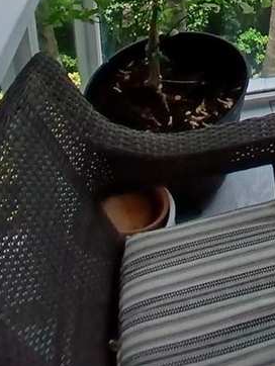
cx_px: 334
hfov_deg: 25.9
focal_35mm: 50
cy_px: -166
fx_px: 529
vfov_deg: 27.7
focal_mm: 1.4
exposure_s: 1/500
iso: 50
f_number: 2.2
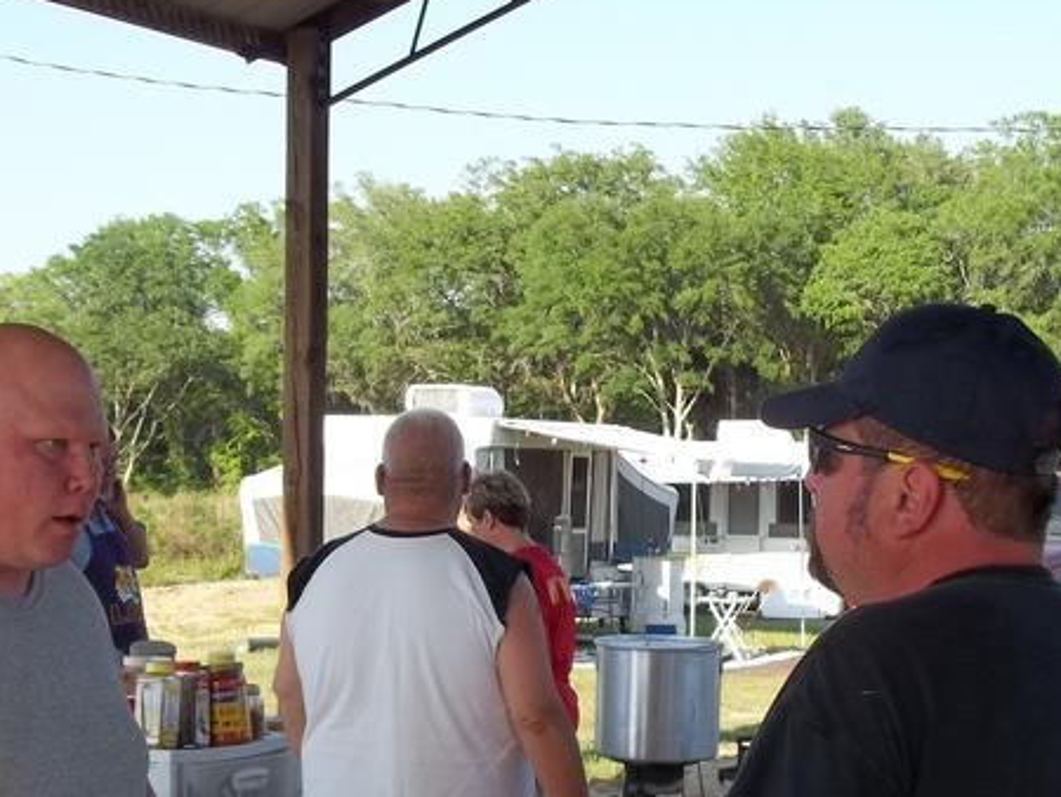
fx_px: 1963
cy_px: 612
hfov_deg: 30.2
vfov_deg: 22.7
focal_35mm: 64
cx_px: 453
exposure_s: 1/400
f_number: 2.9
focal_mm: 5.7
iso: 64
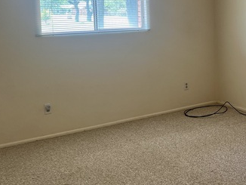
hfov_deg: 35.9
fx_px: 363
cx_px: 206
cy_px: 40
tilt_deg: -5.5
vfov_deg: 28.1
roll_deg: +0.4
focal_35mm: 51
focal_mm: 5.7
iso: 100
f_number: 1.5
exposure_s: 1/120
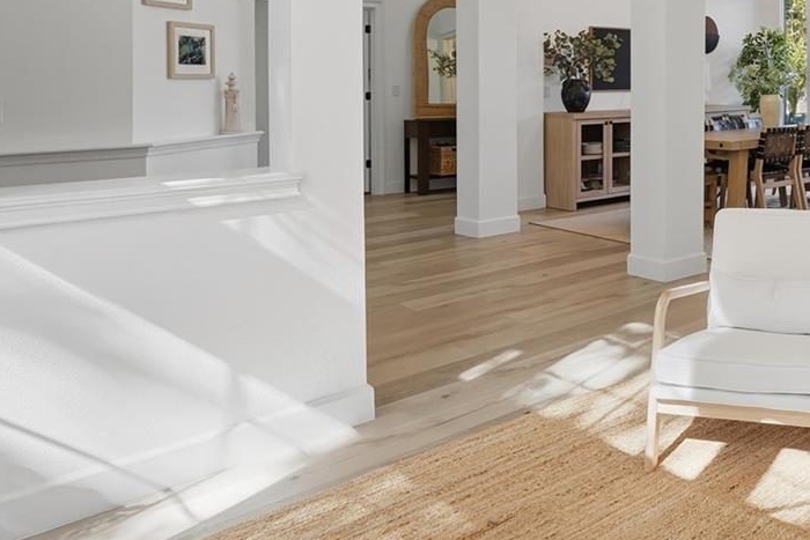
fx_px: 720
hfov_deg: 48.3
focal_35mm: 32
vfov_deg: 38.6
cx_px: 811
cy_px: 65
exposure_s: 1/400
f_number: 6.3
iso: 250
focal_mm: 14
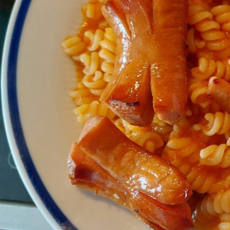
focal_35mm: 53
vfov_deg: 31.9
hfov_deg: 29.1
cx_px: 254
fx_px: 398
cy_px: 75
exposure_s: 1/50
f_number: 1.8
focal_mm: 5.23
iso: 160
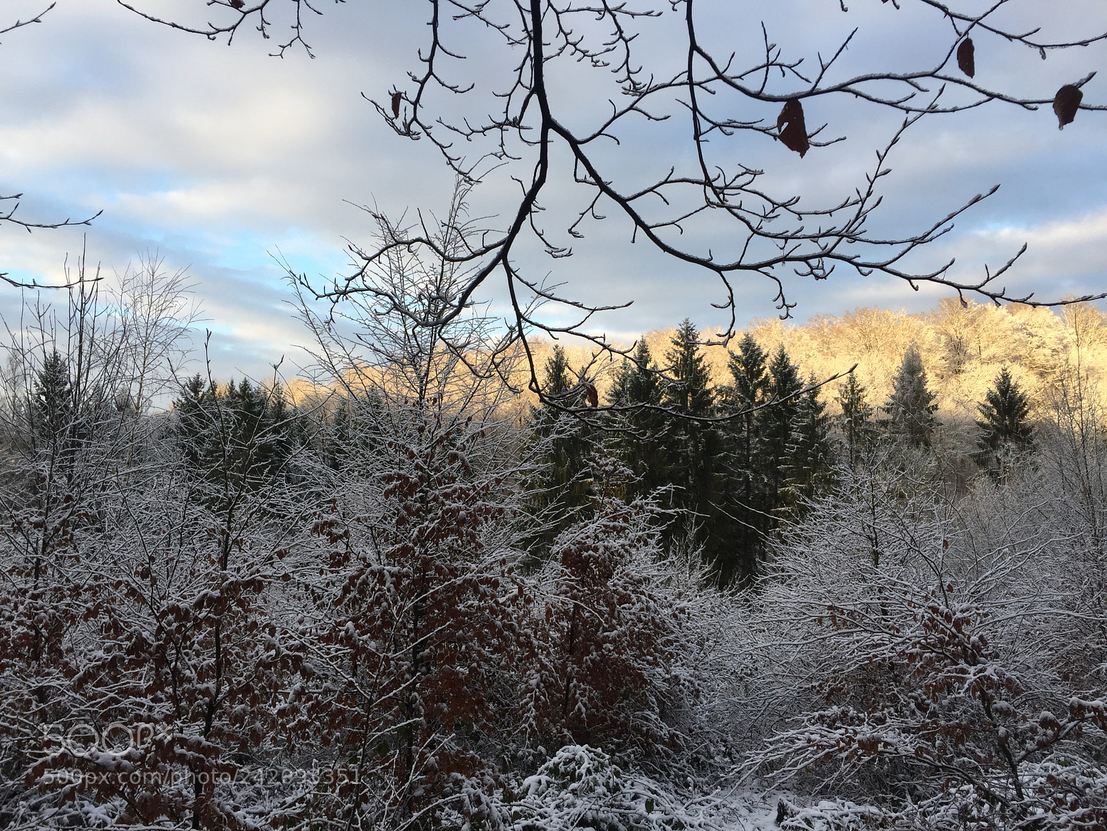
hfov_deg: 61.7
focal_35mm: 29
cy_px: 416
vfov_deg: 48.2
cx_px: 554
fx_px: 927
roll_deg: +0.1
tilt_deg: +3.3
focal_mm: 4.15
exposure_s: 1/295
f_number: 2.2
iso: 32
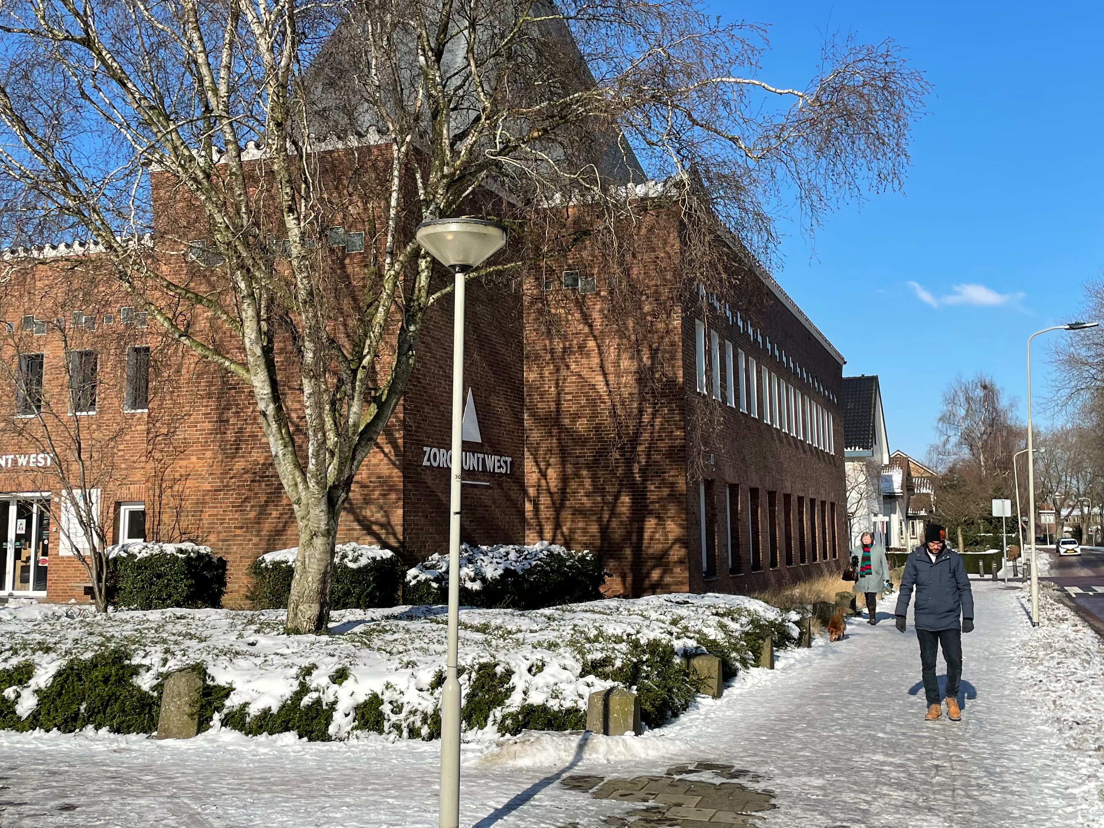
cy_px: 359
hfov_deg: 46.8
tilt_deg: +11.6
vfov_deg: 35.9
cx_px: 532
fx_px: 1276
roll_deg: +0.2
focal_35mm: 40
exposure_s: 1/4292
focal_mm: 4.2
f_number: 1.6
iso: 32
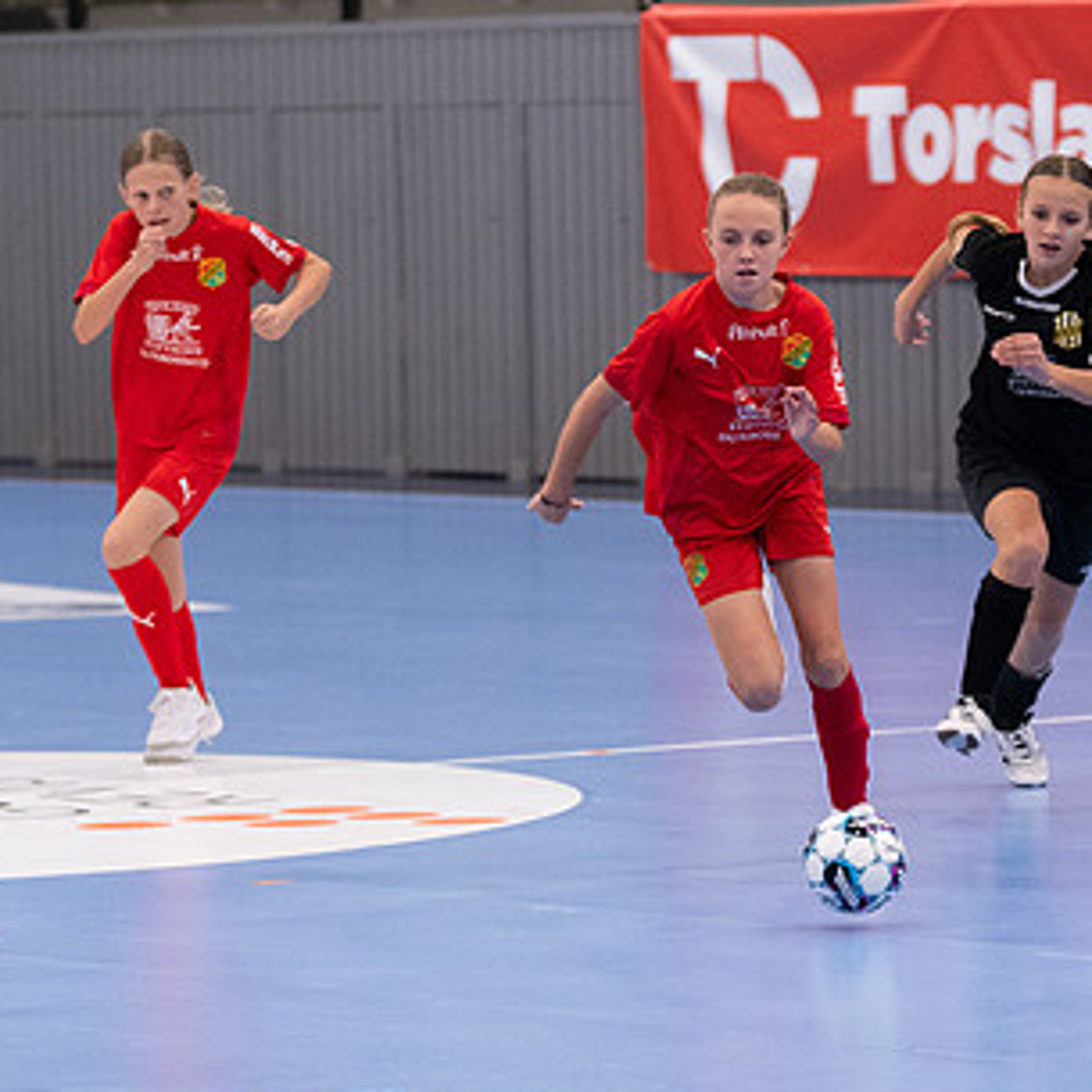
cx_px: 813
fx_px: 9708
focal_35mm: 272
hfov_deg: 6.4
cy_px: 578
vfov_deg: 6.4
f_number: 3.2
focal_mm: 112
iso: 2800
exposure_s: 1/500
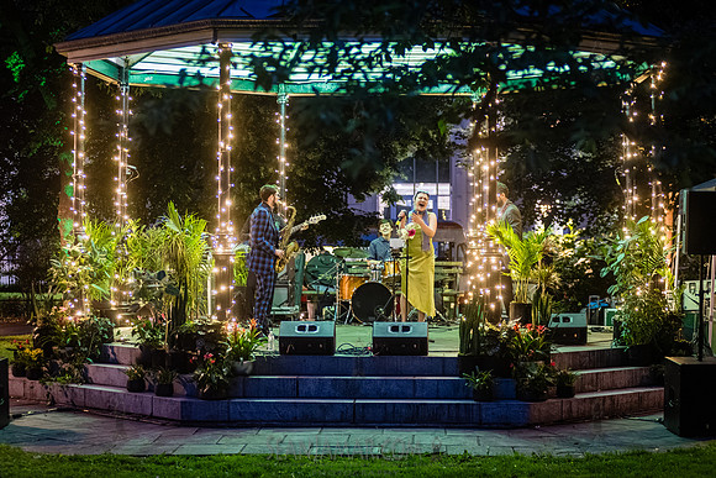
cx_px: 358
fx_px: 1711
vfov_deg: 15.9
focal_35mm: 86
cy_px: 239
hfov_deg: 23.6
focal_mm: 86
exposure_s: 1/80
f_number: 3.2
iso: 6400
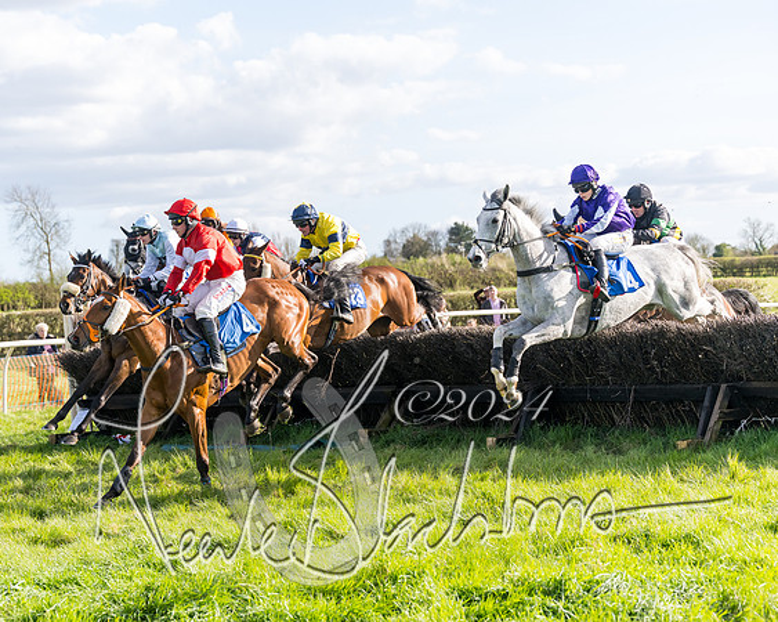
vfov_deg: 17.6
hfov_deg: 21.9
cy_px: 319
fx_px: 2012
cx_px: 316
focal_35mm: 87
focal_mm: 70
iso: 400
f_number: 4
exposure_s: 1/1600
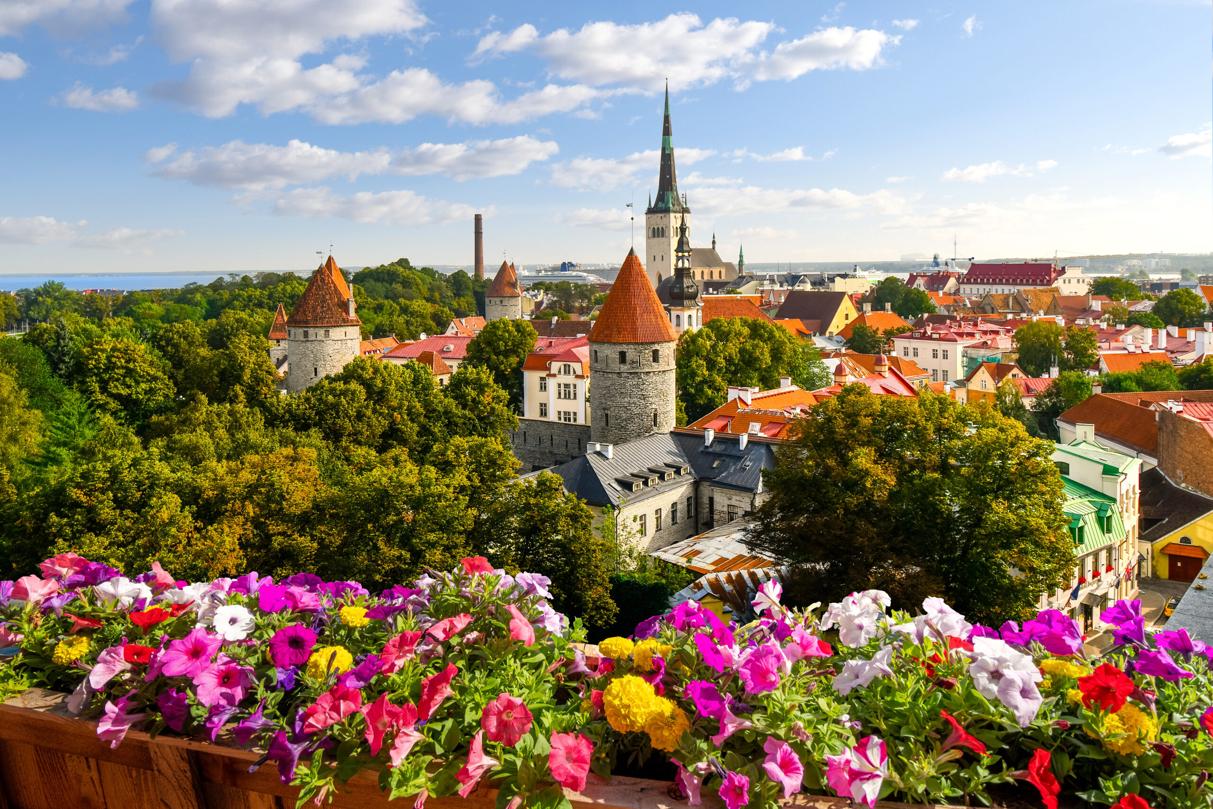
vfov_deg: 43.6
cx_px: 606
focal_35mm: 30
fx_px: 1011
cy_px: 404
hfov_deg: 61.9
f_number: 8
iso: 100
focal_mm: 20
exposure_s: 1/250
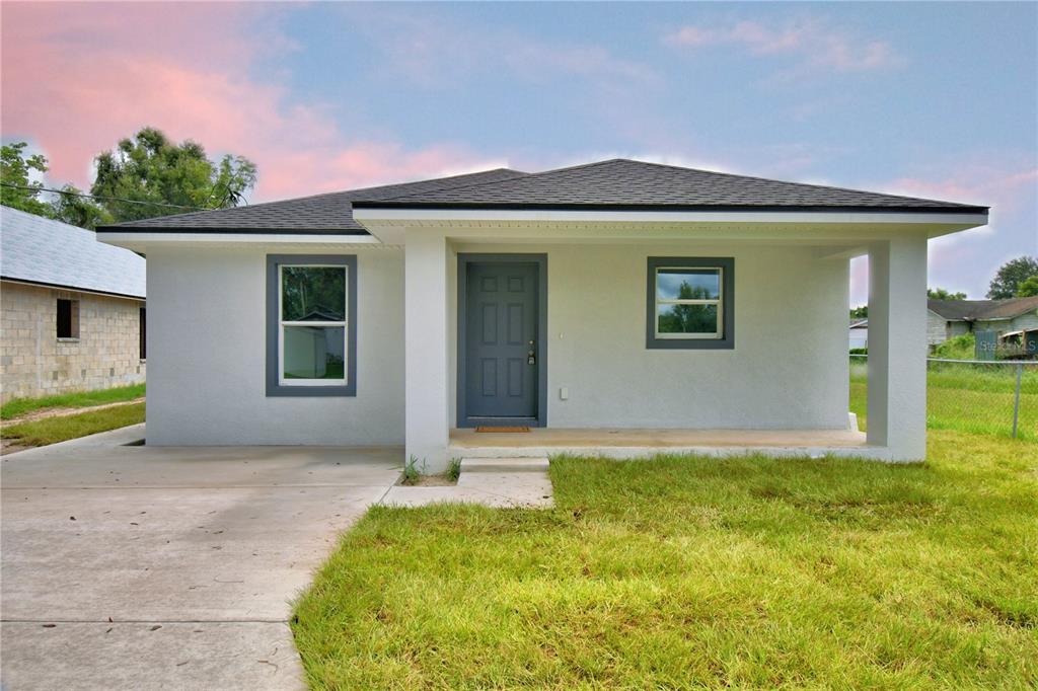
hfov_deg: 78.6
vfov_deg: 57.2
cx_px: 519
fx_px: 634
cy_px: 346
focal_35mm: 22
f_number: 5.3
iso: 100
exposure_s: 1/1000
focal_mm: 15
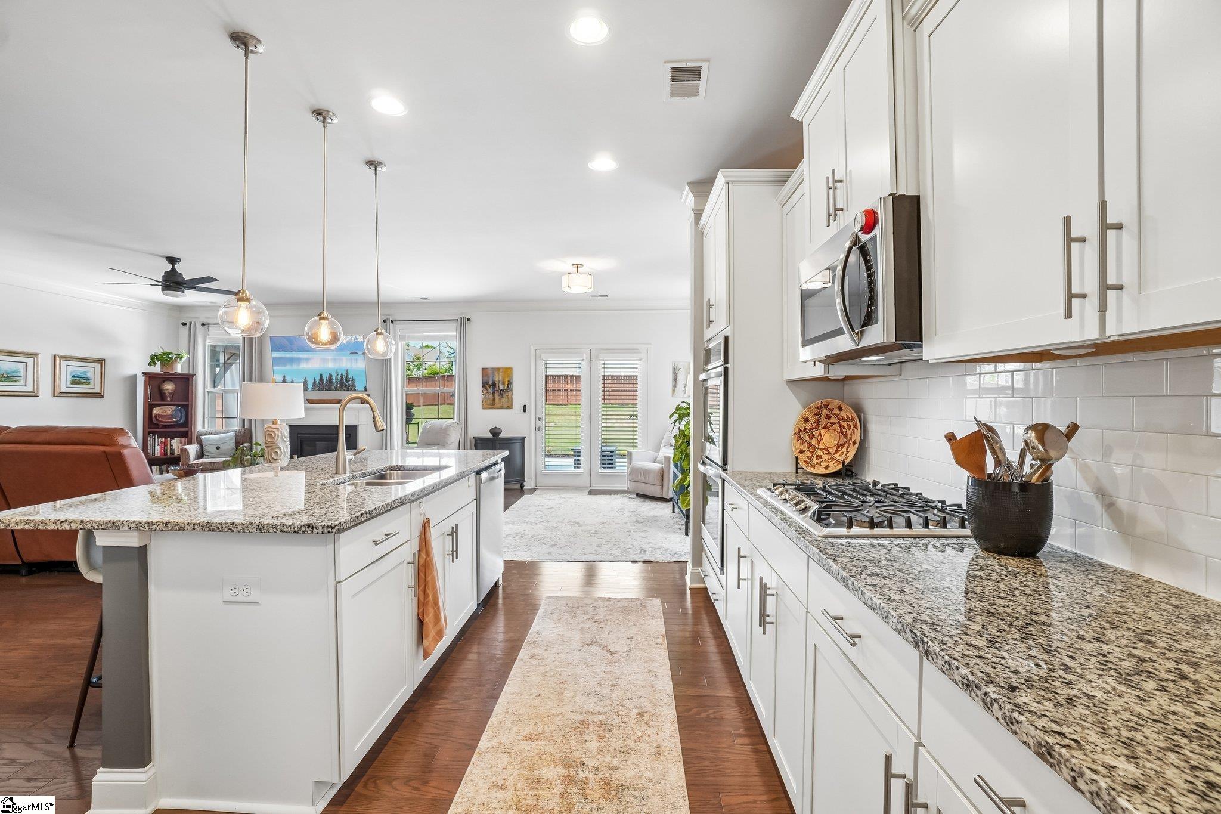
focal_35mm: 15
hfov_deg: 100.4
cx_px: 610
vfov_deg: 77.3
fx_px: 509
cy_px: 407
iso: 400
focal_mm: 10
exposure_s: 1/25
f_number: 8
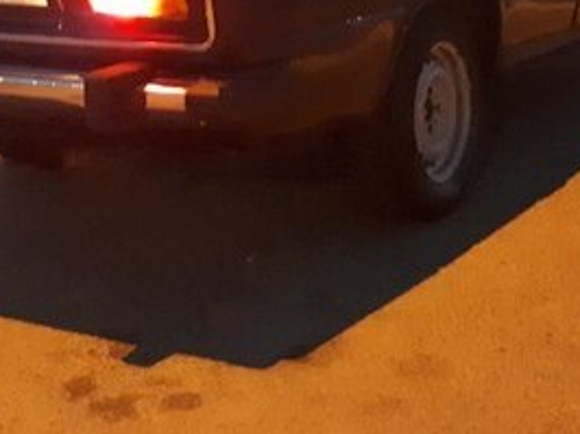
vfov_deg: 20.3
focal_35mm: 67
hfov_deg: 28.9
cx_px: 345
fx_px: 1122
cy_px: -104
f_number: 1.9
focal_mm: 3.6
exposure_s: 1/17
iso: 1250
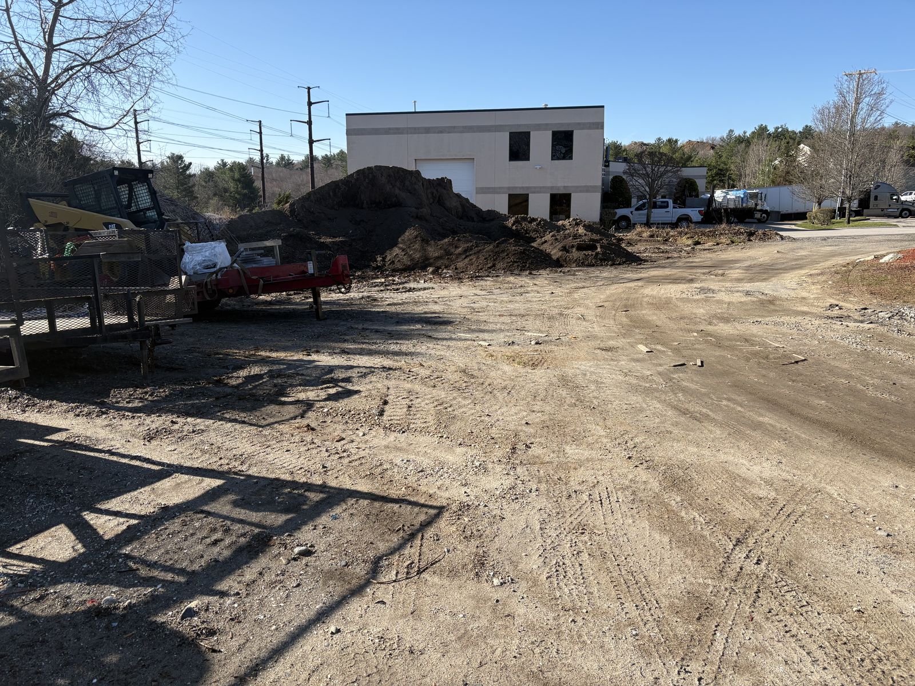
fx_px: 687
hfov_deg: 67.3
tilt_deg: -12.2
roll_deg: +0.4
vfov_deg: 53.1
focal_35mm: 26
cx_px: 458
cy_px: 343
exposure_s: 1/2451
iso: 50
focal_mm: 5.96
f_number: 1.6
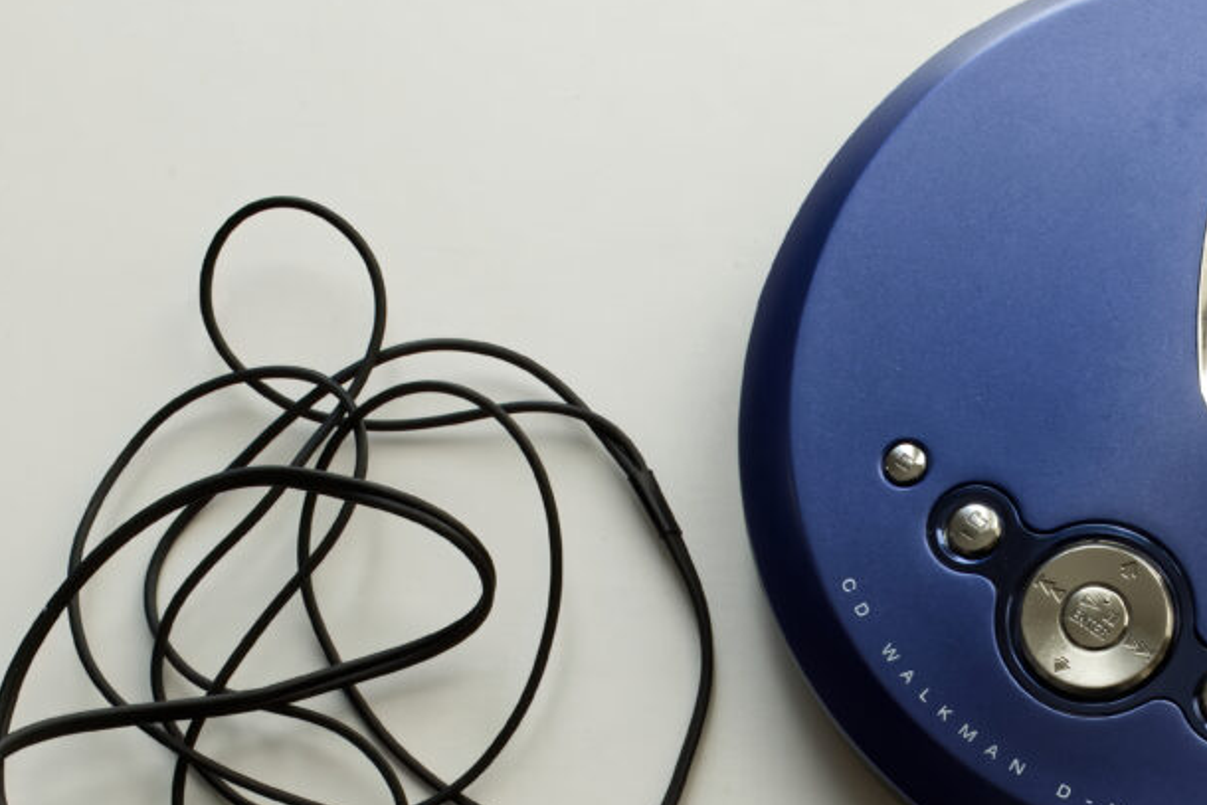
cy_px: 620
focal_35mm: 115
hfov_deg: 17.7
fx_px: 3856
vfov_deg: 11.9
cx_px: 946
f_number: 32
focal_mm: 40
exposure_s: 1/5
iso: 100
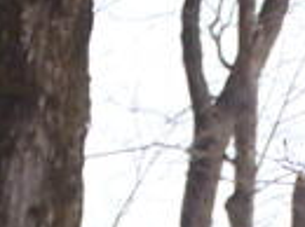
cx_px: 296
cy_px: 630
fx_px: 5198
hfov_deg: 3.4
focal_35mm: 591
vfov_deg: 2.5
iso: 80
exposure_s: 1/200
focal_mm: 12.4
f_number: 3.2
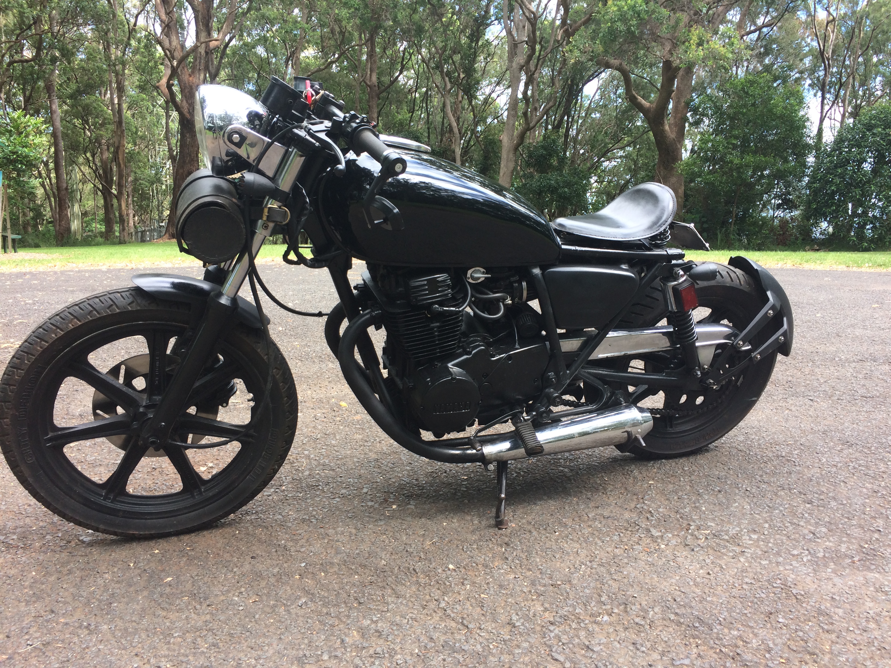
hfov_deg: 61.7
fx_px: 746
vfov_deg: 48.2
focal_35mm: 29
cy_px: 334
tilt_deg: -13.7
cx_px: 446
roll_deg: -0.6
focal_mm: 4.15
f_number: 2.2
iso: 32
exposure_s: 1/342
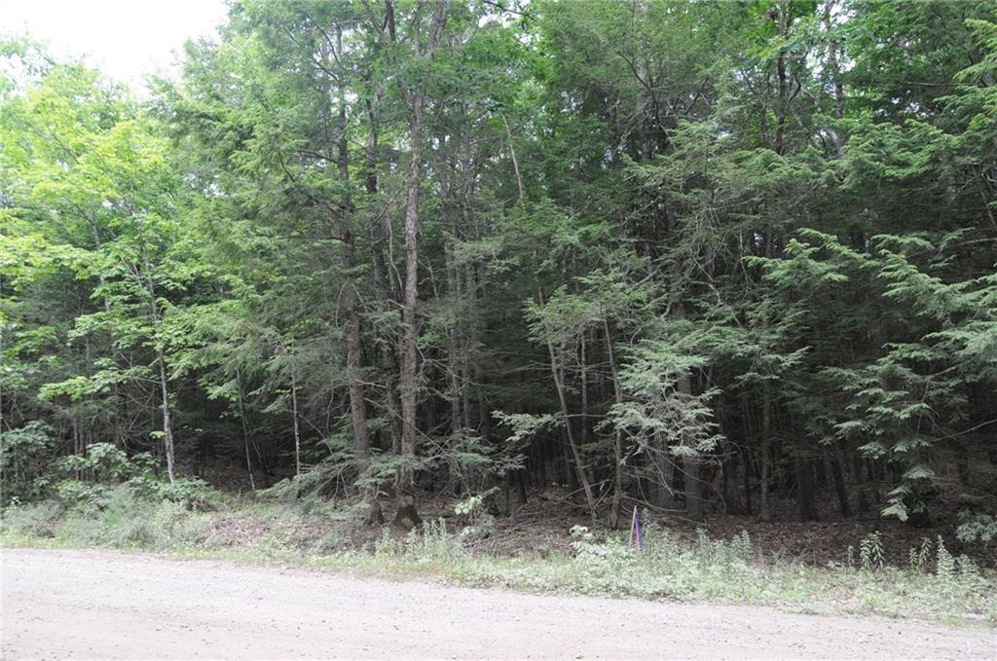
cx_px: 498
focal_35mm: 26
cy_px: 330
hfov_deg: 70.5
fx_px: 705
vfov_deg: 50.2
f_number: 4
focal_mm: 17
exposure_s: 1/250
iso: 320
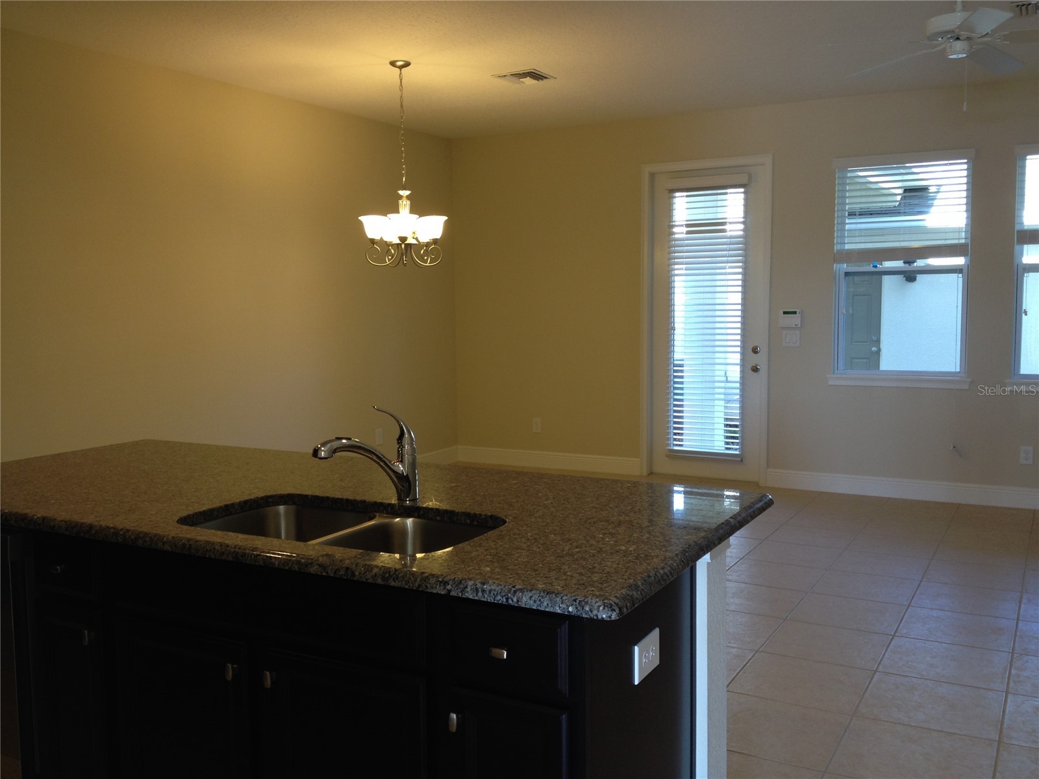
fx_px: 1051
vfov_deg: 40.7
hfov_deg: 52.6
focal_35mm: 35
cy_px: 390
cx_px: 520
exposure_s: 1/30
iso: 50
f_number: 2.4
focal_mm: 4.28
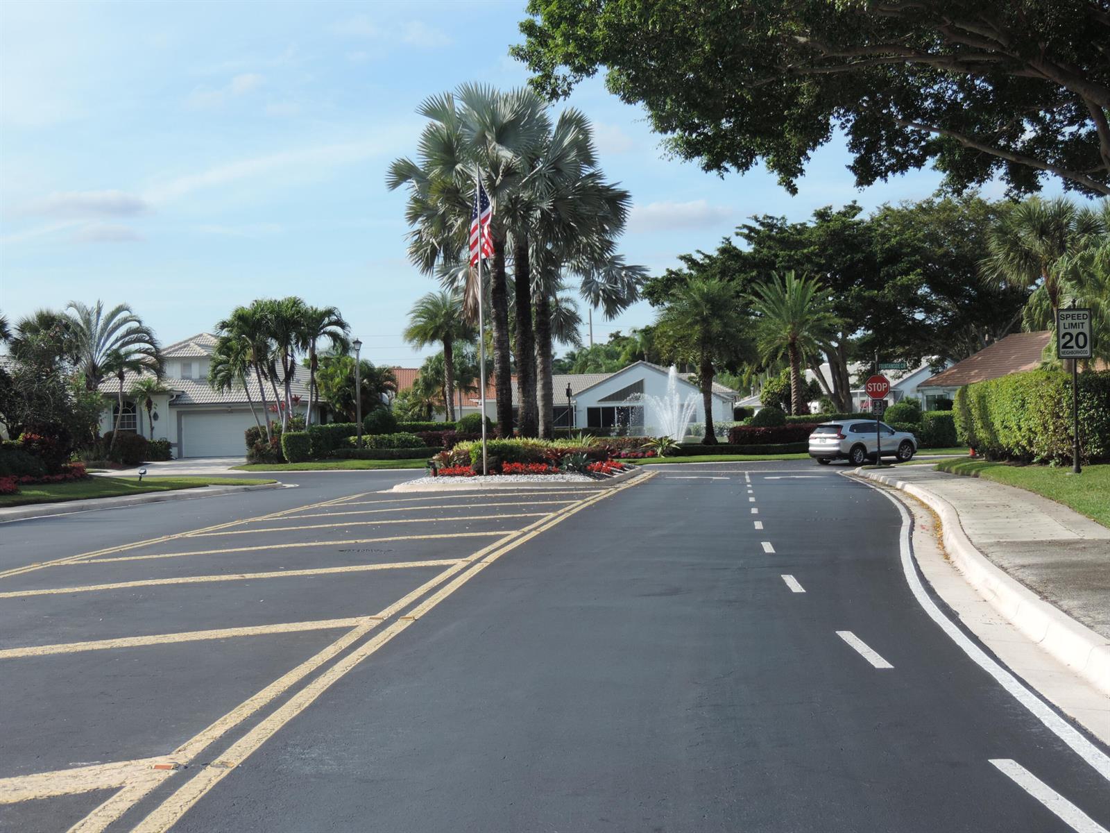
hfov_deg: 32.2
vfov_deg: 24.4
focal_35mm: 60
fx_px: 1924
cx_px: 555
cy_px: 416
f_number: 3.7
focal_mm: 10.7
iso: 80
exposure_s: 1/500
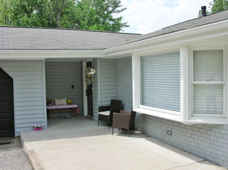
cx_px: 114
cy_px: 85
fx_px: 237
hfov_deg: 51.4
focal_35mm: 36
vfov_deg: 39.6
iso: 50
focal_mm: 6
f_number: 3.7
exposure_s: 1/479
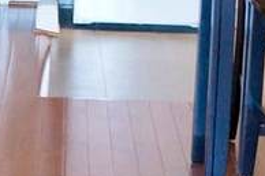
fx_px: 1456
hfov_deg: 10.3
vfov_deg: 6.9
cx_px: 8
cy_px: -56
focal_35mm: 198
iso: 3200
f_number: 4
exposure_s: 1/60
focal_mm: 20
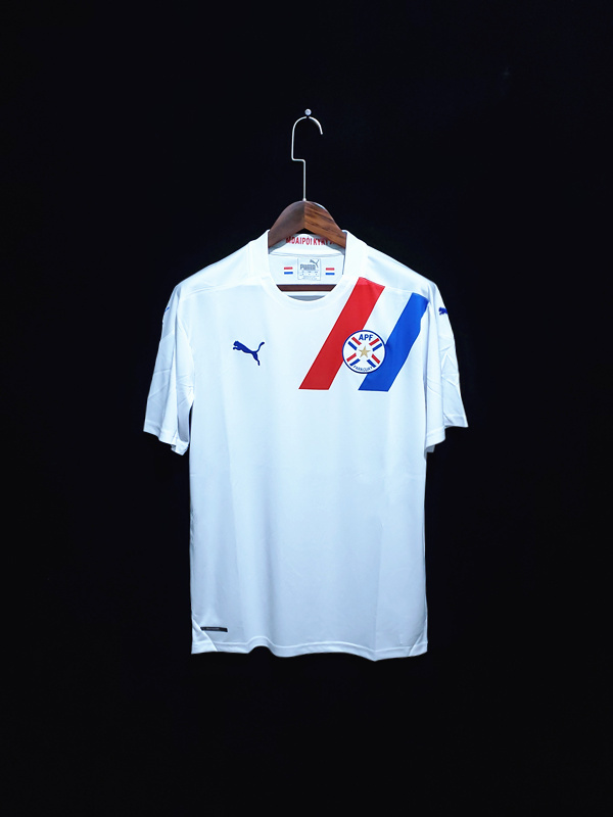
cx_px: 306
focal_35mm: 26
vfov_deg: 67.3
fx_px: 614
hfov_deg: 53.1
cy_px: 408
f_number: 1.5
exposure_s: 1/30
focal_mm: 4.3
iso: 200
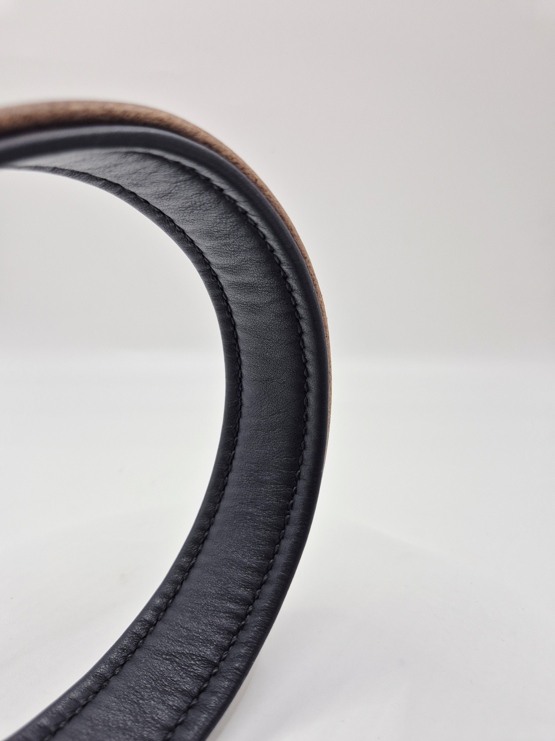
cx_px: 278
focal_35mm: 23
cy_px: 370
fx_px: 492
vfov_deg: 73.9
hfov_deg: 58.9
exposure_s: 1/182
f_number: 1.8
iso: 50
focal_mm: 5.4
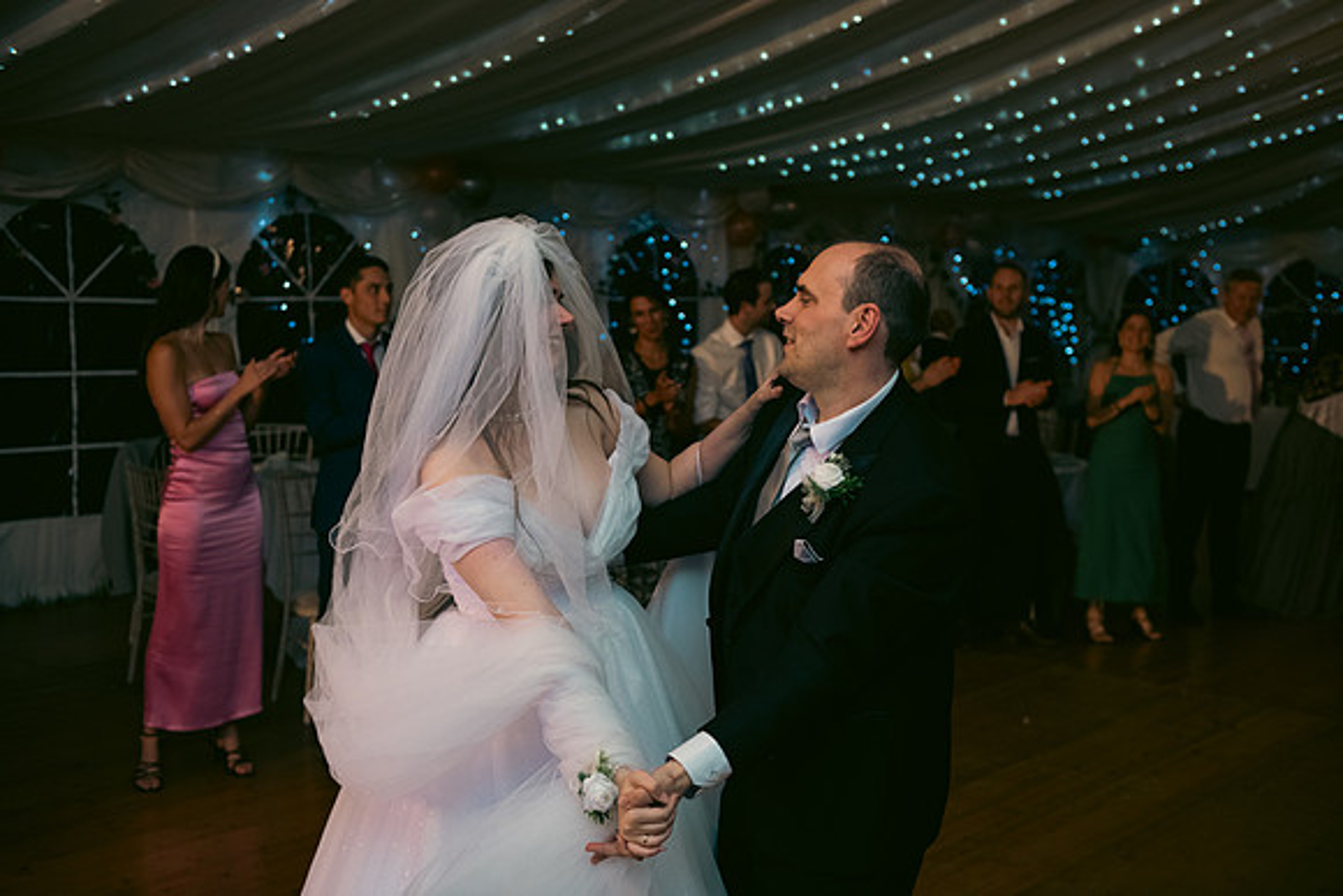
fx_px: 1642
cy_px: 448
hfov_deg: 44.5
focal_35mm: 44
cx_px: 672
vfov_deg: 30.5
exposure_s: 1/160
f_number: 3.5
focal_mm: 44
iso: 800
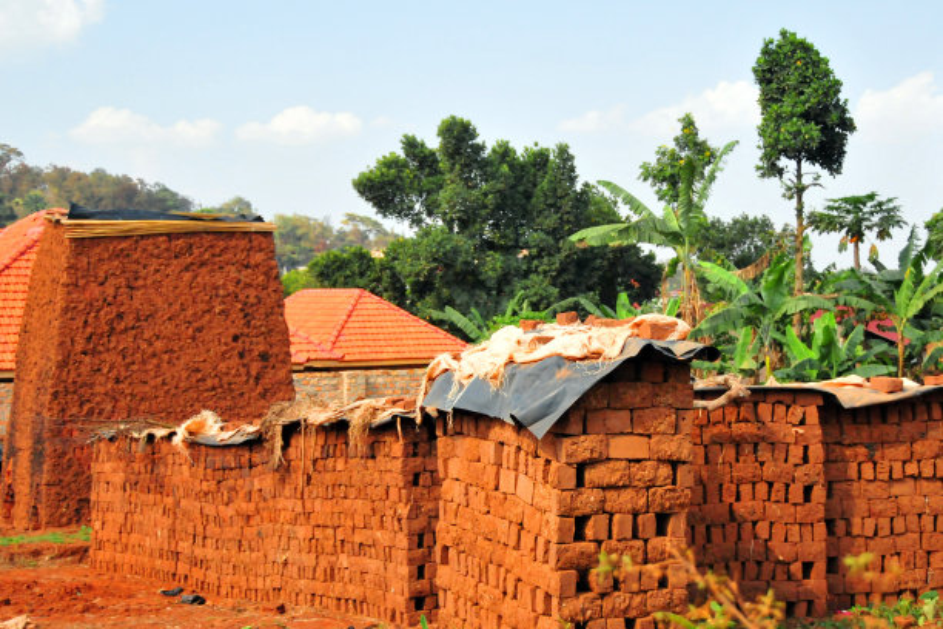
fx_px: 1218
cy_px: 314
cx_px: 472
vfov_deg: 28.9
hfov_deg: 42.3
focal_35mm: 46
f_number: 4
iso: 1600
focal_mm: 31
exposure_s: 1/1600
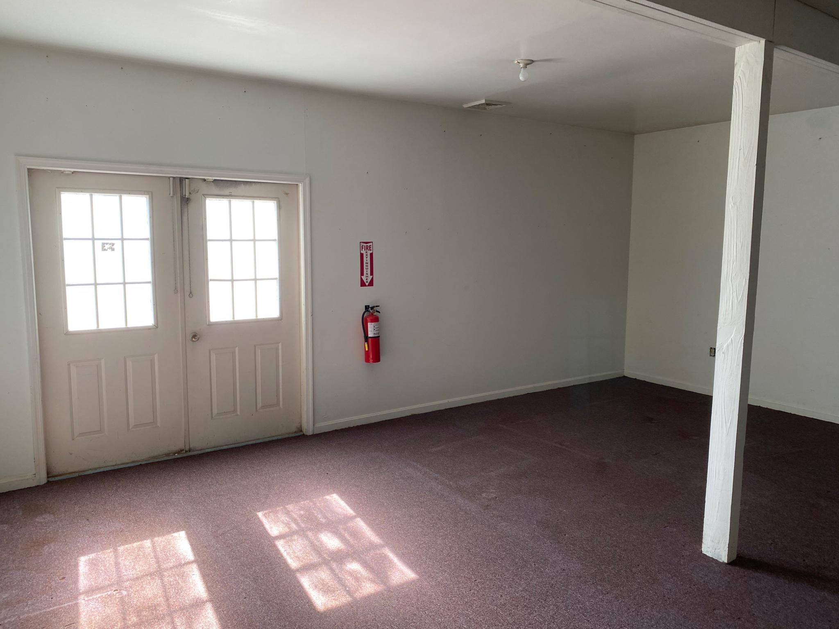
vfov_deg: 53.1
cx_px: 420
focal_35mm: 26
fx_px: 630
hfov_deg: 67.3
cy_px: 314
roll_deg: -0.6
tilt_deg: -4.7
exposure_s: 1/121
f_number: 1.8
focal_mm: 4.25
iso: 64
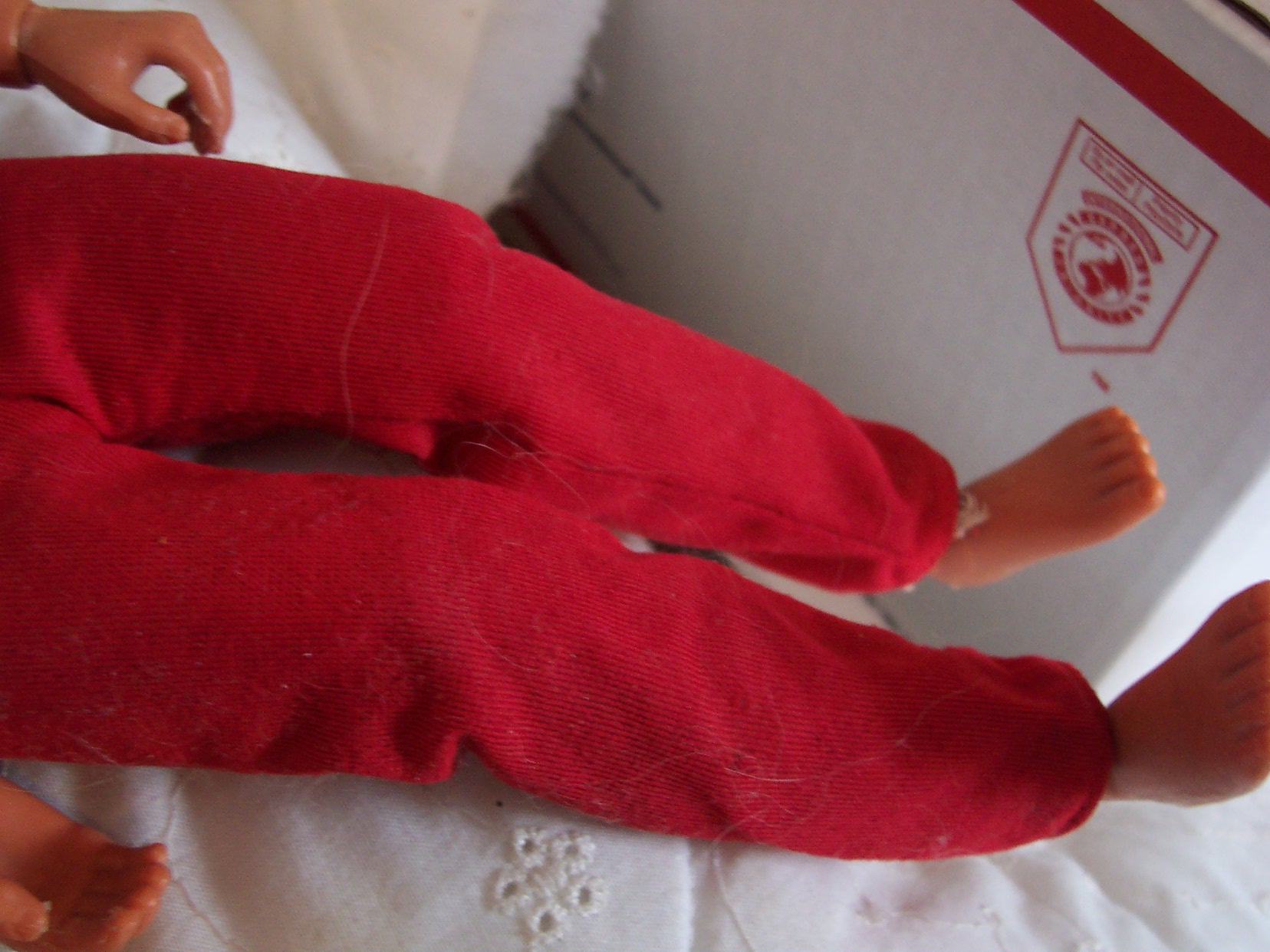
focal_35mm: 37
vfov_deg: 38.7
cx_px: 635
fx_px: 1357
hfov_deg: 50.1
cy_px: 476
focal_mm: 5.6
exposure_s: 1/30
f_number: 2.8
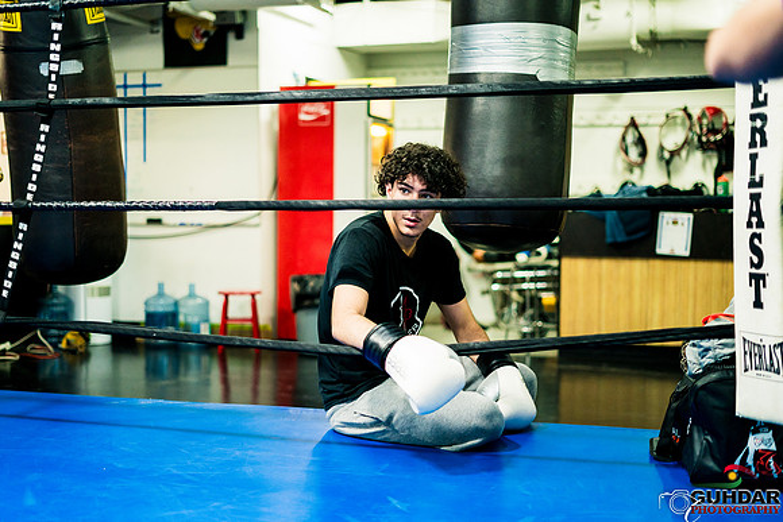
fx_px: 1088
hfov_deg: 39.6
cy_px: 261
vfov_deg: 27.0
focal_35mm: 50
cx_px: 392
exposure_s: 1/640
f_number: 1.8
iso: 2500
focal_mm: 50
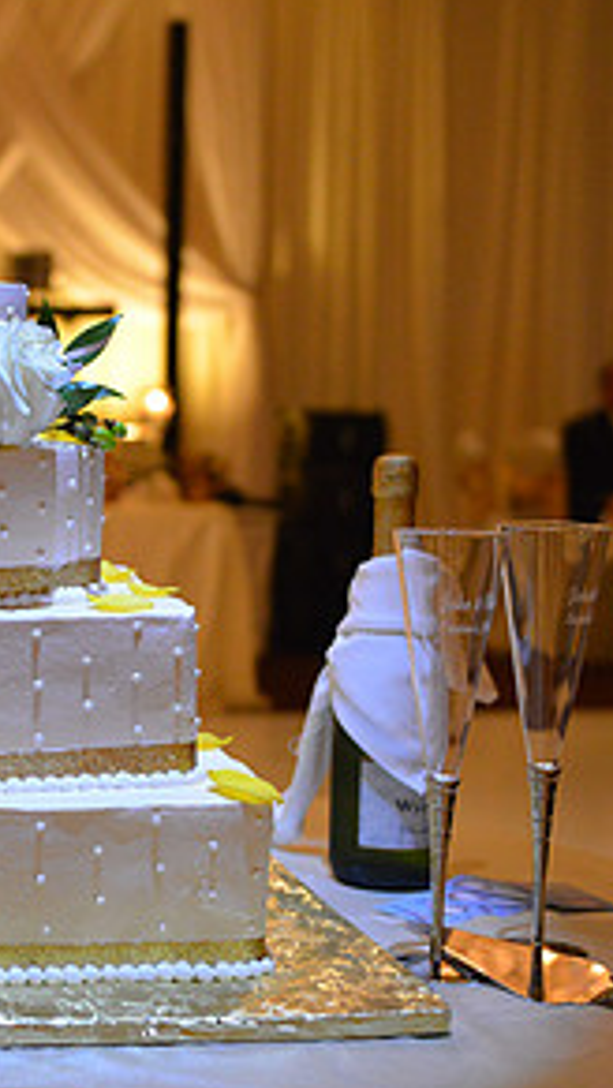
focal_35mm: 71
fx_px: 2049
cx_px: -67
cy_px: 581
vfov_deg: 29.7
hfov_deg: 16.5
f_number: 2.8
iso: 4000
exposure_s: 1/200
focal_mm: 34
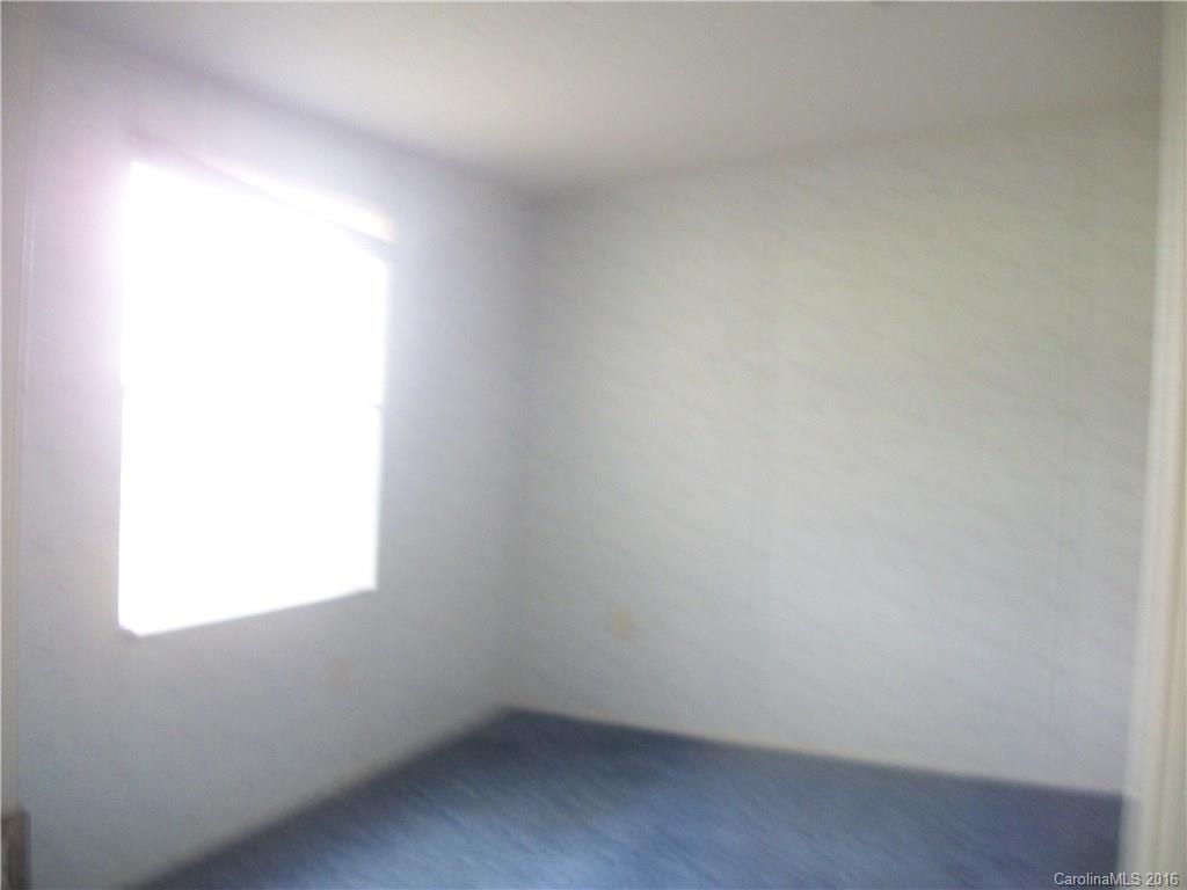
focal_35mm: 32
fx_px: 1097
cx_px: 594
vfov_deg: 44.2
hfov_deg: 56.8
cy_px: 445
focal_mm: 5.7
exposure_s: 1/4
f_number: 2.9
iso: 207
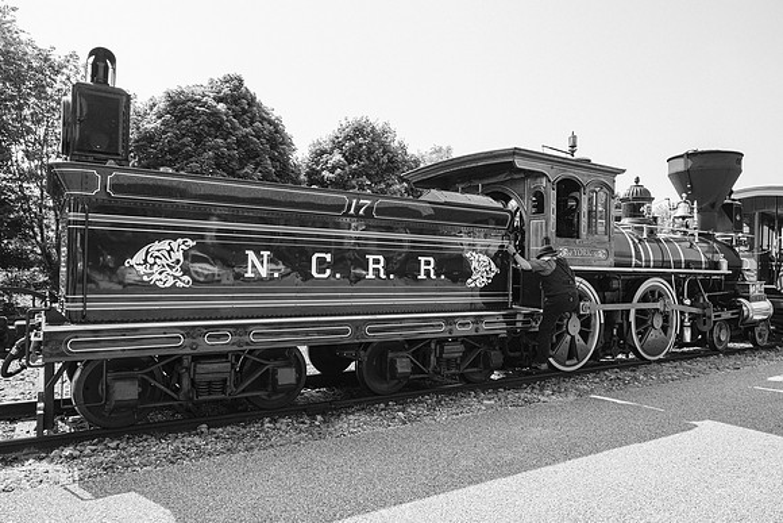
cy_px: 262
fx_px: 541
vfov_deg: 51.5
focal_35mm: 25
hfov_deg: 71.7
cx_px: 392
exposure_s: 1/200
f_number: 8
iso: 200
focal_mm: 24
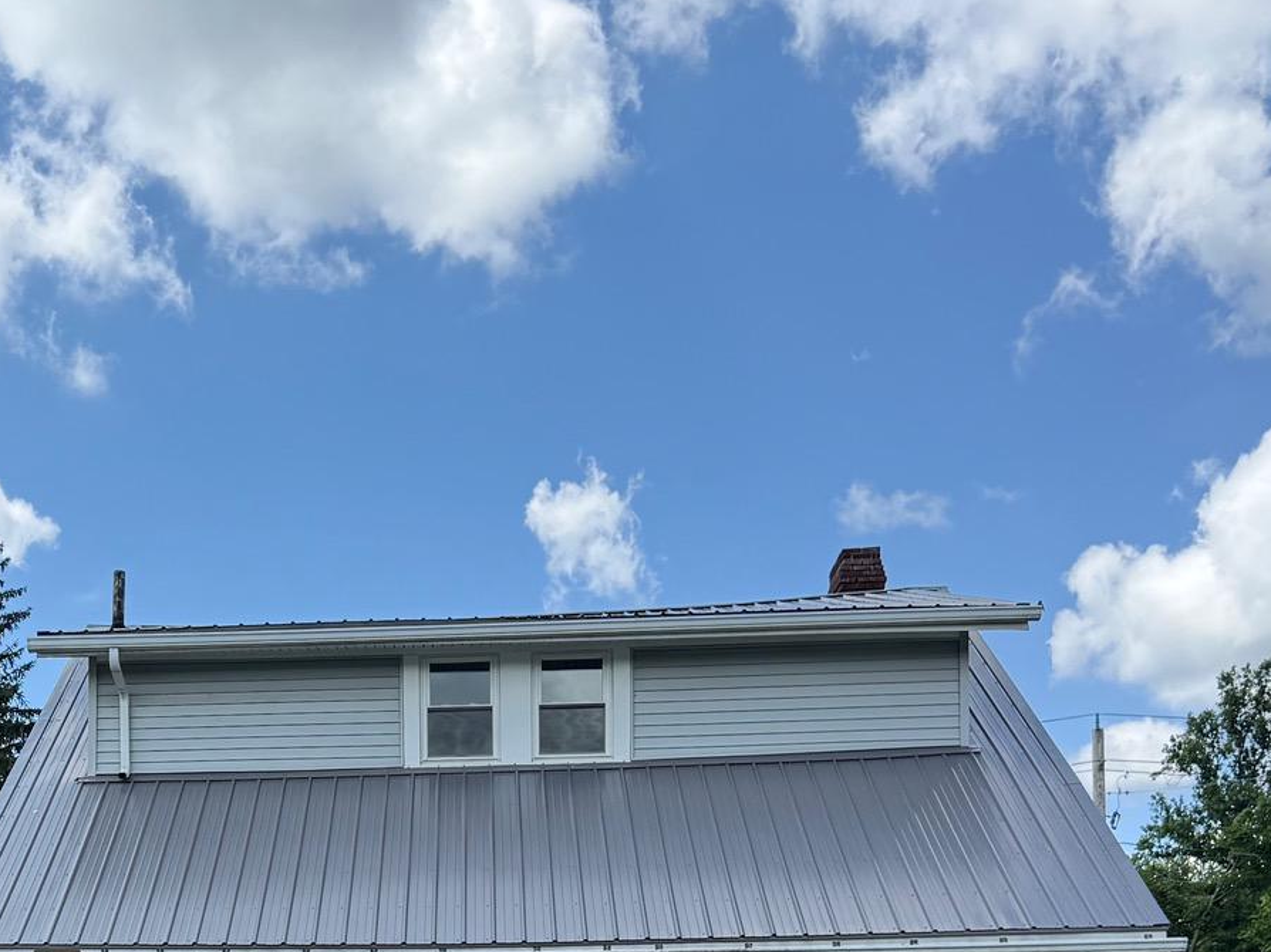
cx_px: 304
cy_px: 1080
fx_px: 2019
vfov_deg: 24.5
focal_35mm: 55
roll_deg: -0.1
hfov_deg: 34.2
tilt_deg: +4.2
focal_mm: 6.76
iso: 100
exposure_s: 1/3279
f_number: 1.78
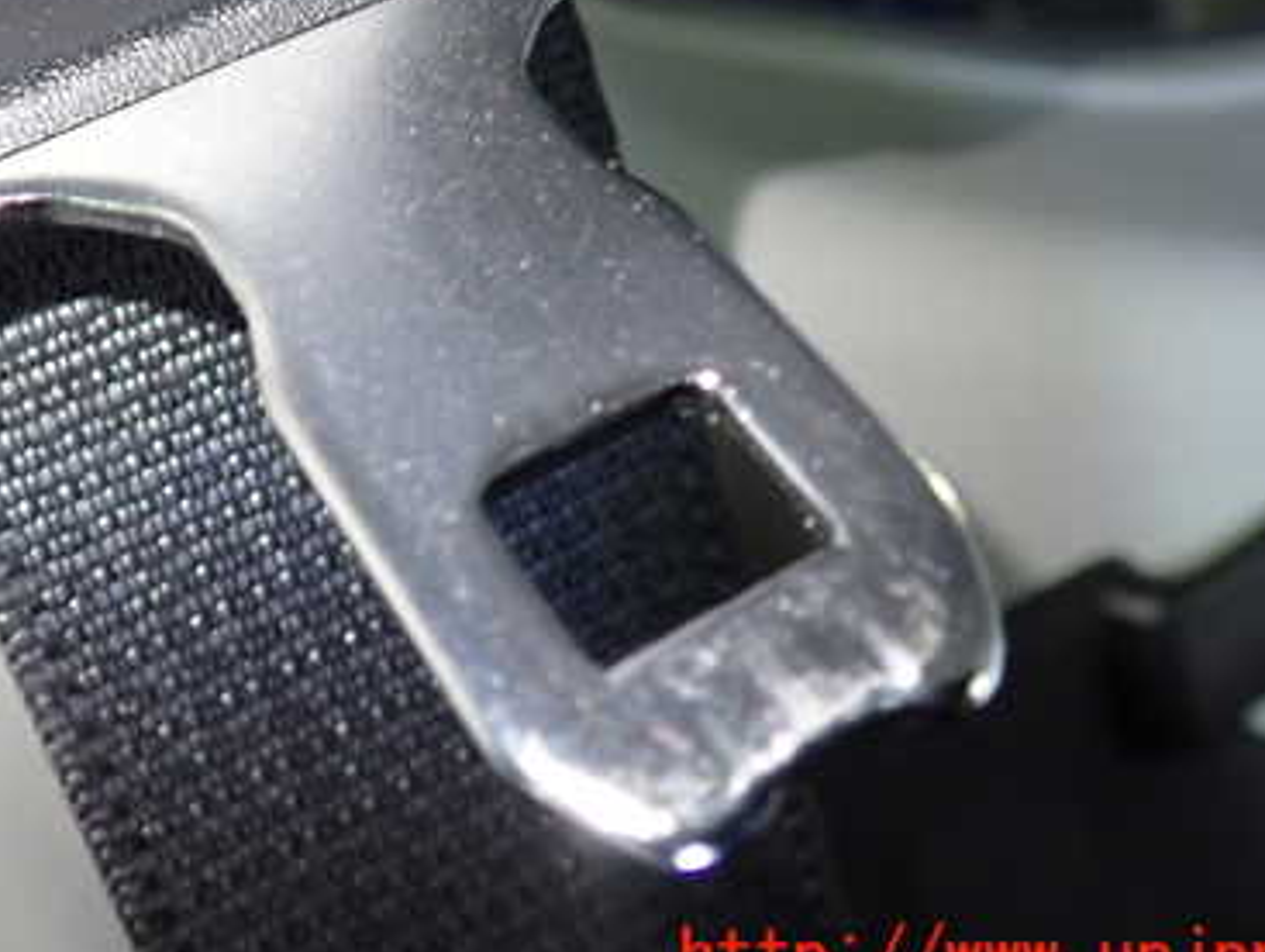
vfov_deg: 29.2
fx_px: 1792
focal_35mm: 49
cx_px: 424
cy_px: 228
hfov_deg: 38.4
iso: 400
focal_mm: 5.4
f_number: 2.3
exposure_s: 1/30
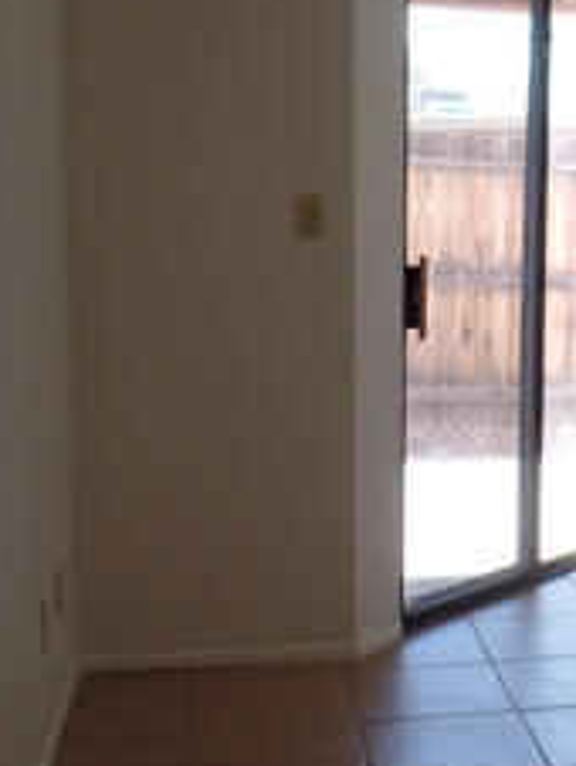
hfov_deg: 21.1
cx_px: 691
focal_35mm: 65
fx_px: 1439
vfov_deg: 29.8
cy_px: 356
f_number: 3.5
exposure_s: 1/45
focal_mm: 4.1
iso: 80
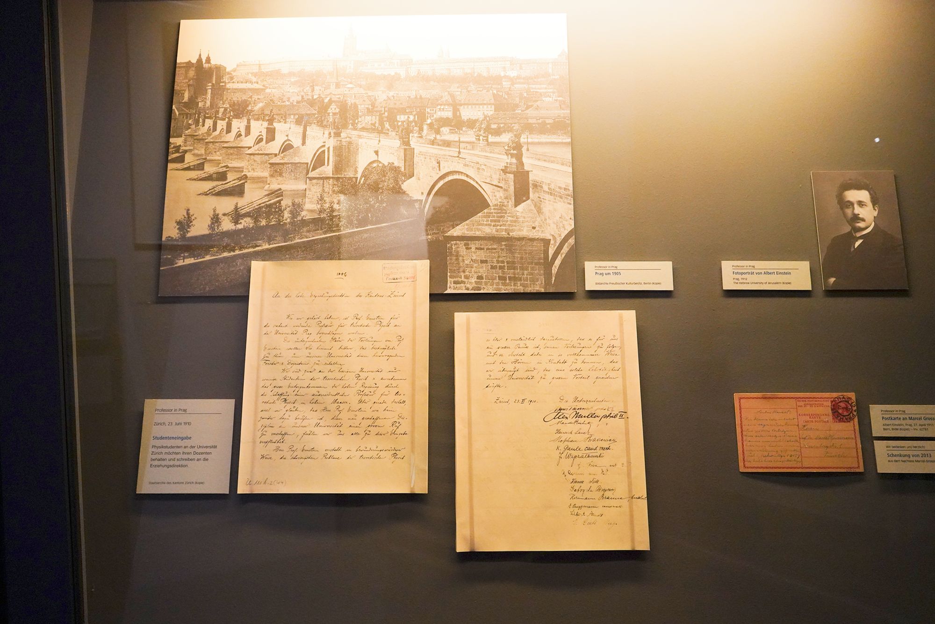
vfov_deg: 53.1
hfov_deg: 73.7
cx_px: 468
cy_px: 312
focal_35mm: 24
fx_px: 623
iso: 5000
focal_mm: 24
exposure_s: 1/80
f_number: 5.6
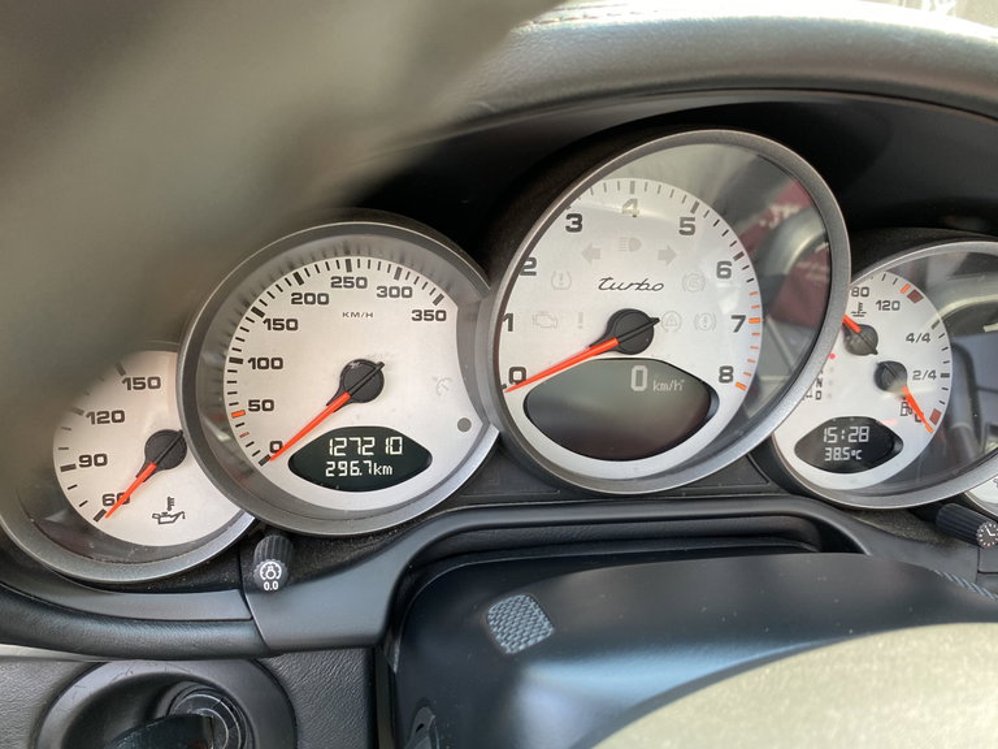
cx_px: 499
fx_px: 750
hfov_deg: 67.3
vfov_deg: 53.1
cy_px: 374
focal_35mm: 26
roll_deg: -5.8
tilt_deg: -22.0
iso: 100
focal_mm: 4.25
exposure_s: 1/121
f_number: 1.8
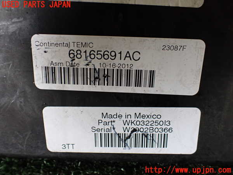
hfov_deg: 60.0
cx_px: 116
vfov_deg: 46.8
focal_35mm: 30
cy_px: 88
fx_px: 202
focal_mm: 5.4
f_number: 2.3
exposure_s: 1/125
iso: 320
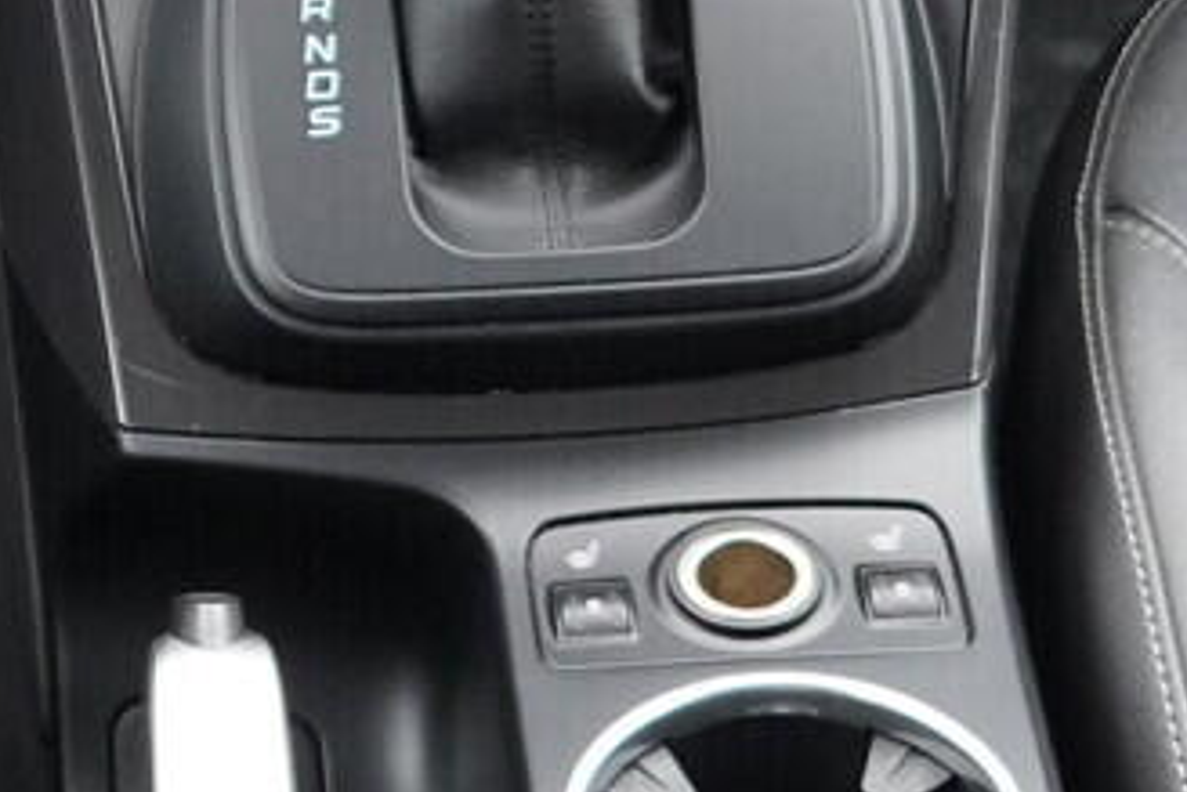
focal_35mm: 158
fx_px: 5212
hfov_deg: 12.8
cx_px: 36
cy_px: -647
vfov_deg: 8.4
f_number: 2.8
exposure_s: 1/160
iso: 2500
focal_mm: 24
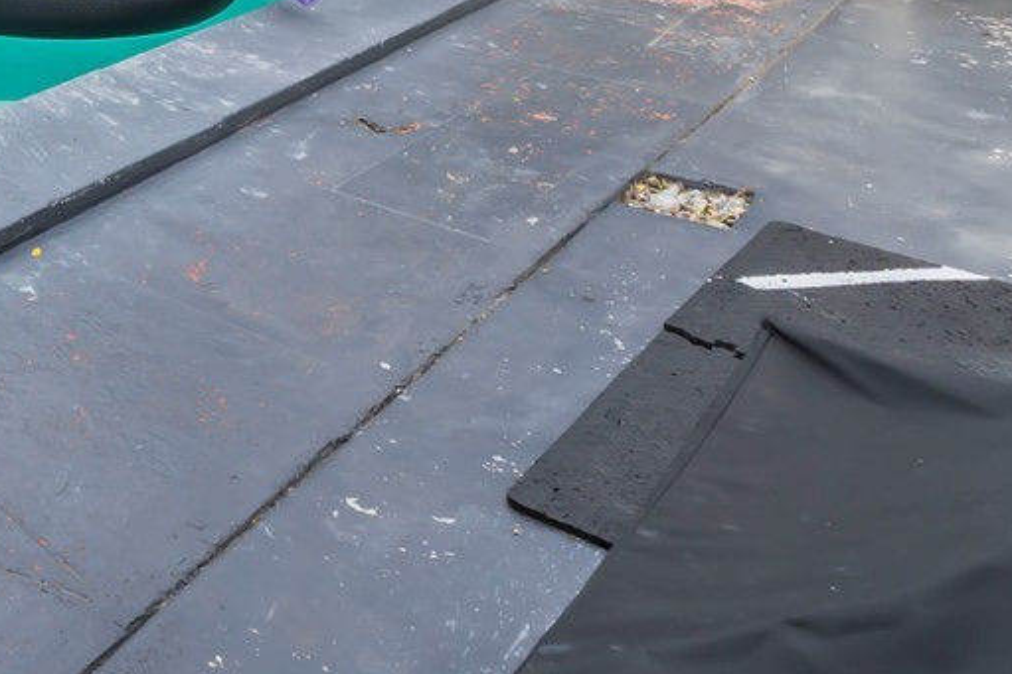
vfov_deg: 21.4
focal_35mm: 53
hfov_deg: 30.8
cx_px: -246
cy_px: -341
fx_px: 1489
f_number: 8
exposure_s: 1/200
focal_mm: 16
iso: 100
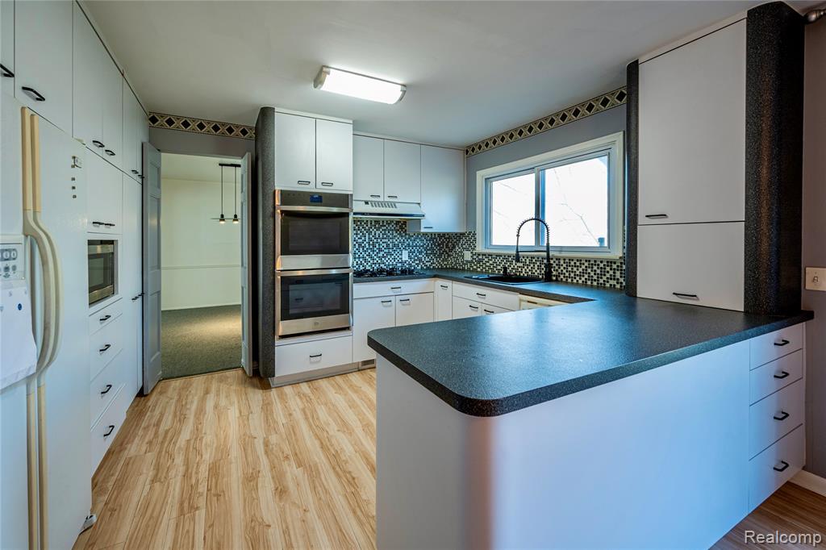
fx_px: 321
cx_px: 413
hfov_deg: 104.3
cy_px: 275
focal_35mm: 14
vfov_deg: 81.2
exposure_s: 1/5
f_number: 8
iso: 200
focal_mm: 14
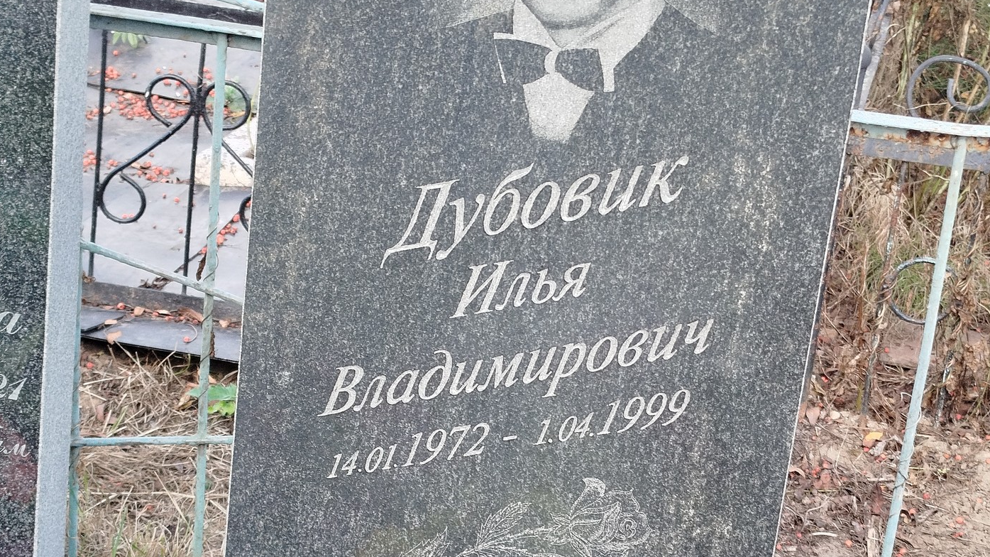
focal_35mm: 27
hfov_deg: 69.9
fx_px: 709
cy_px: 318
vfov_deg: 42.8
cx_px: 503
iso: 64
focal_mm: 5.31
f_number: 1.7
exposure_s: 1/50
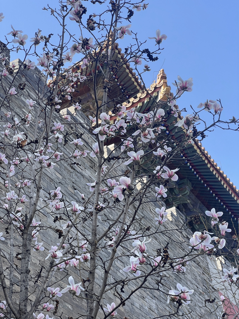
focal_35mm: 77
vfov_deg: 25.3
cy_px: 160
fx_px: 709
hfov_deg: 19.1
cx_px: 120
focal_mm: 9
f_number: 2.8
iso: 32
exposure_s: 1/184
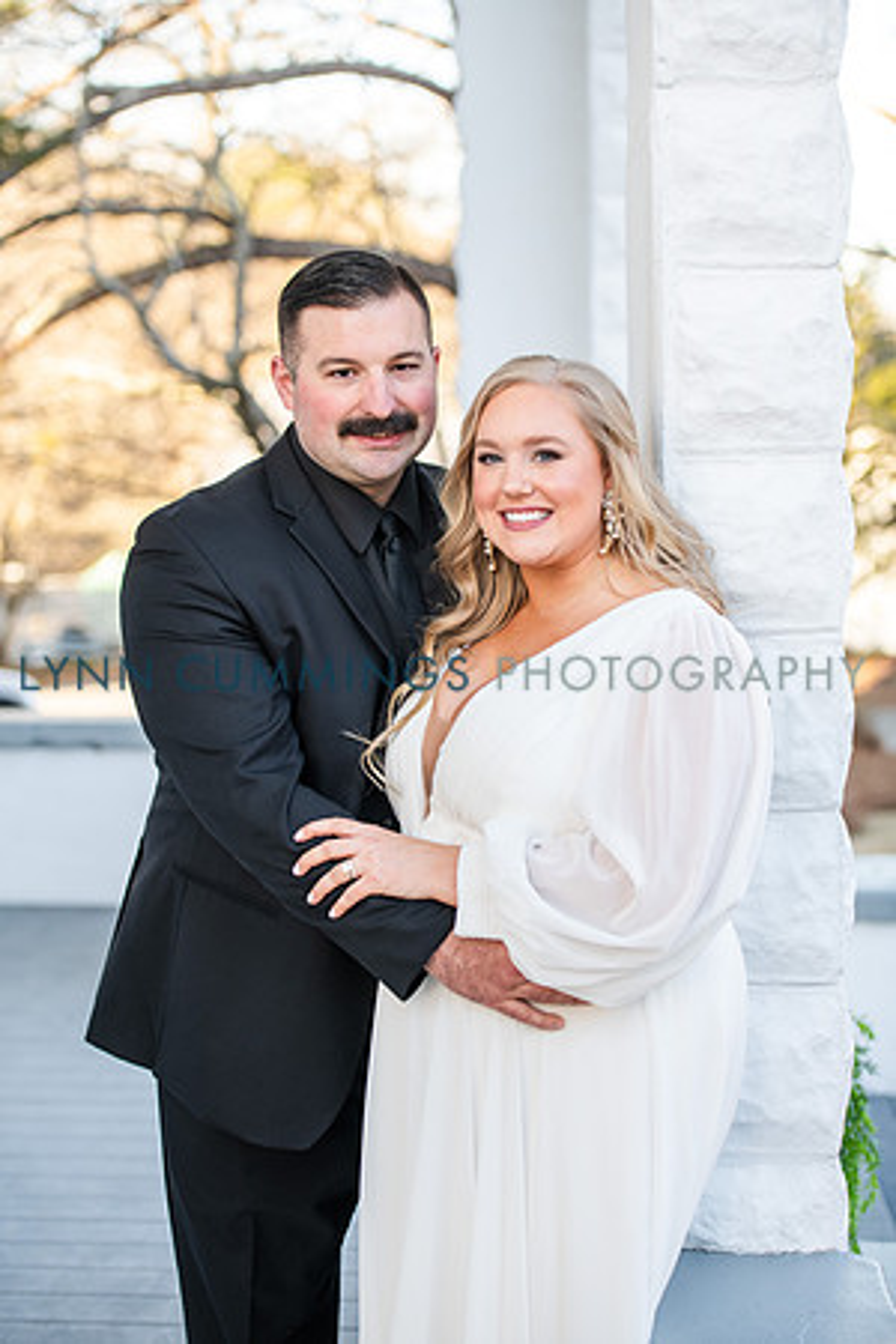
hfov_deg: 19.5
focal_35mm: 70
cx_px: 448
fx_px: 2613
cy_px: 672
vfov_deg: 28.8
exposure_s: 1/250
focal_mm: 70
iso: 200
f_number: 3.2
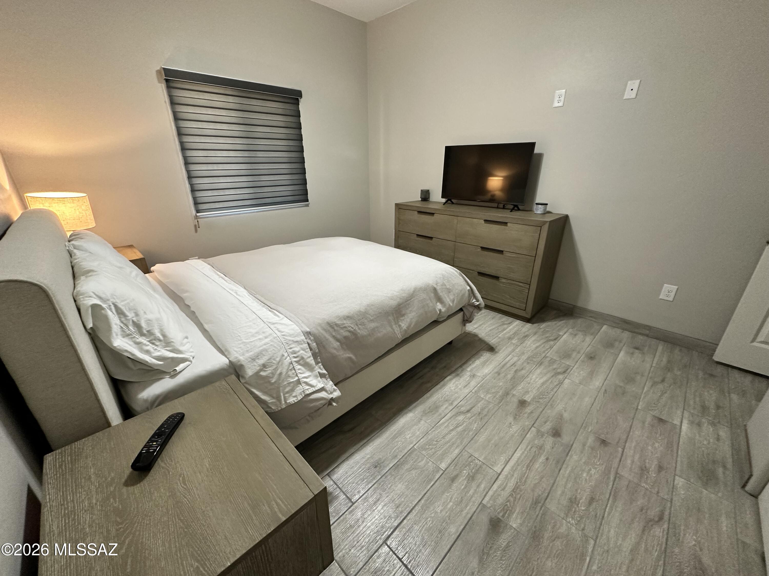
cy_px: 288
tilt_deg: -23.1
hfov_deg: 102.1
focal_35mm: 14
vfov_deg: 85.7
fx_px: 311
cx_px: 384
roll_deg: -0.1
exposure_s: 1/60
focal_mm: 2.22
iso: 320
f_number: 2.2
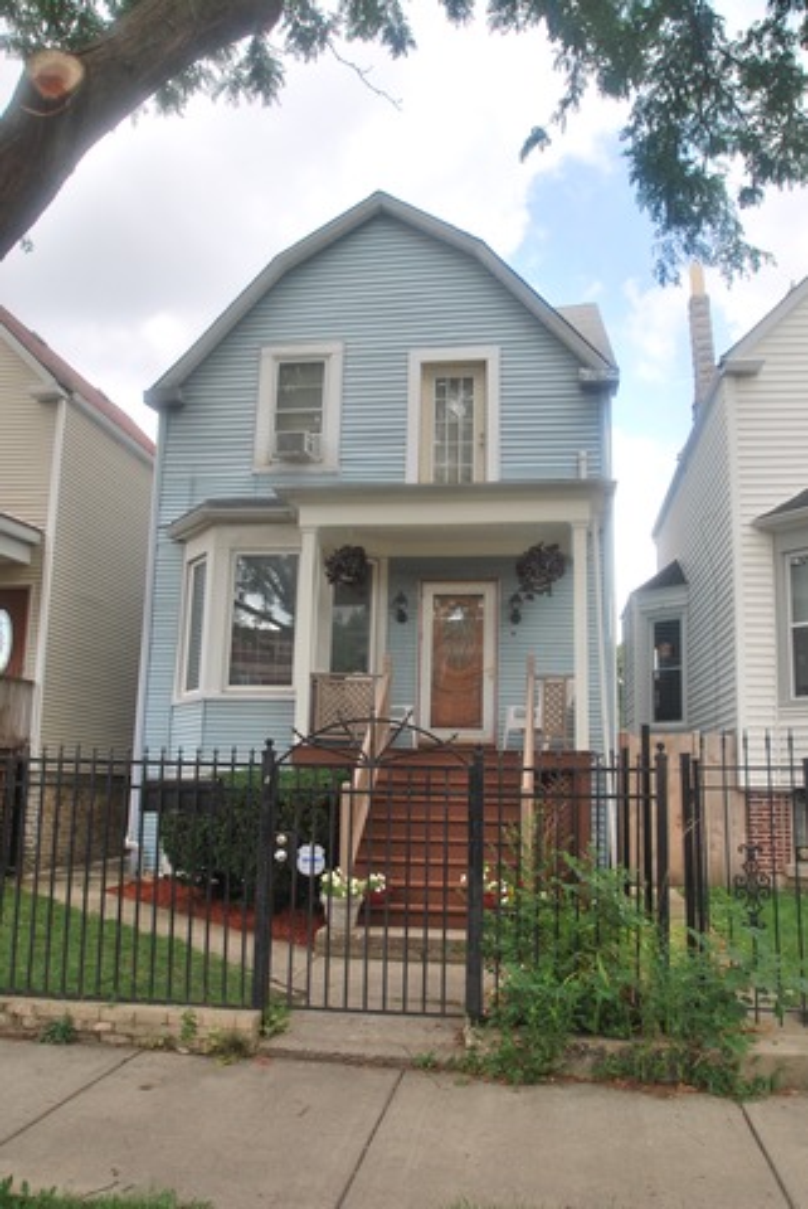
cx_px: 404
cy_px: 604
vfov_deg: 67.3
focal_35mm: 27
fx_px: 907
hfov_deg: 48.0
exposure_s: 1/125
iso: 100
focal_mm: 18
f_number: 5.6
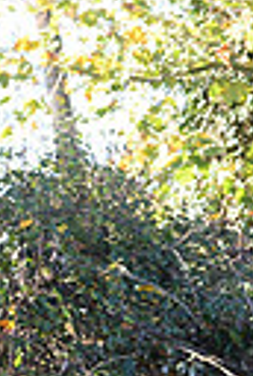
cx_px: -418
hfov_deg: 4.3
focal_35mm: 316
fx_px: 3313
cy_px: 294
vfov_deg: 6.5
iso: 1000
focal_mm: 70
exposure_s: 1/1000
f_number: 2.8
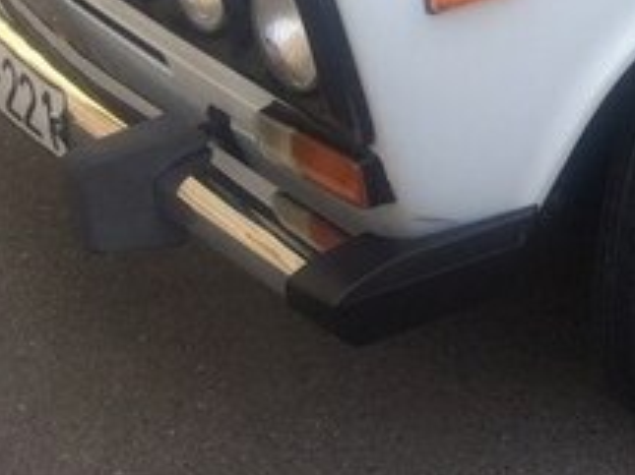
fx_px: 1632
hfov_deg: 20.1
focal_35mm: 89
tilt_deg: -19.2
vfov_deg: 15.6
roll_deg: -1.0
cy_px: -176
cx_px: 842
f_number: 2.2
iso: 32
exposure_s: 1/193
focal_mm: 4.15
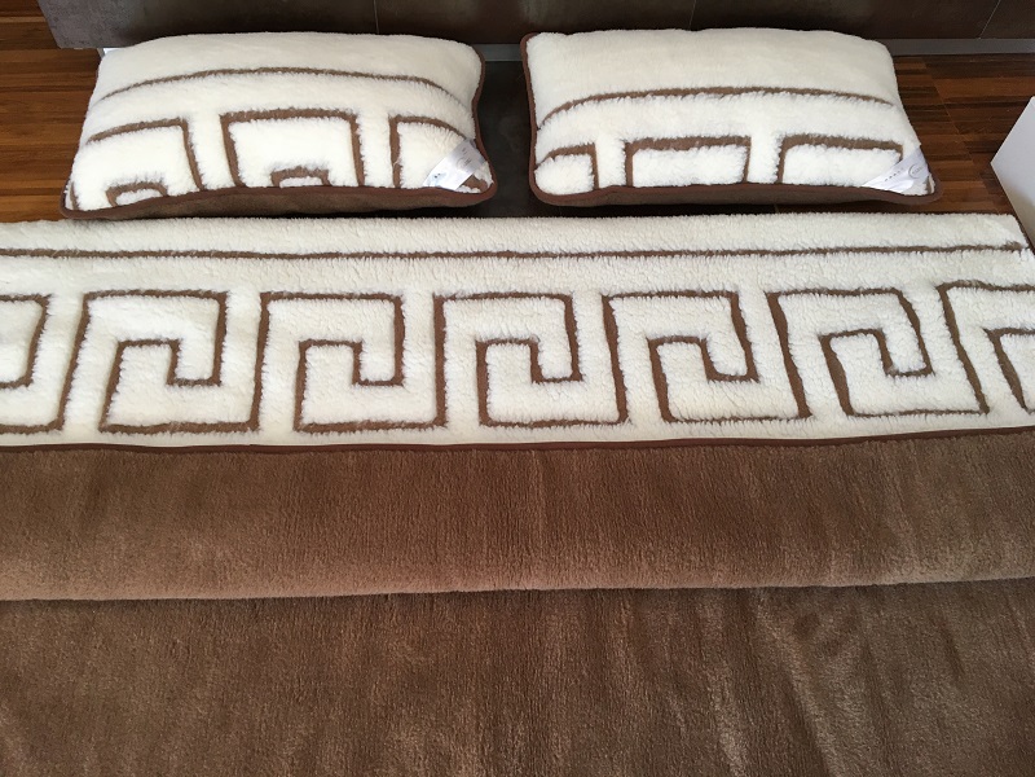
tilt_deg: -58.7
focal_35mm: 29
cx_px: 518
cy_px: 388
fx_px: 867
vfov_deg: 48.2
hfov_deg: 61.7
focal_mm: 4.15
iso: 50
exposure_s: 1/33
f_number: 2.2
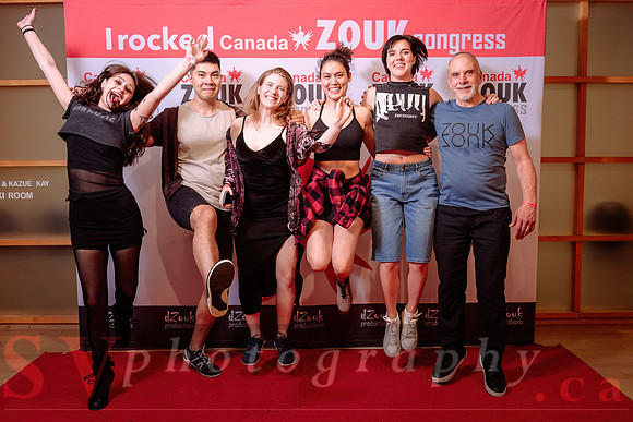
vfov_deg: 37.3
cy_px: 203
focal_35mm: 36
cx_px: 318
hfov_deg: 53.7
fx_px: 625
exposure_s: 1/100
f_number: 4.5
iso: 500
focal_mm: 32
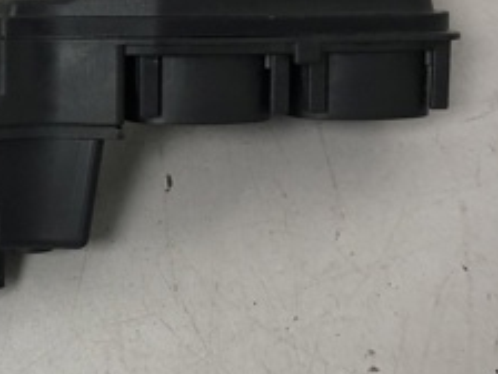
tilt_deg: -52.5
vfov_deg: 18.1
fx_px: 1151
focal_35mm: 80
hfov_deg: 22.8
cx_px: -69
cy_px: 27
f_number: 1.8
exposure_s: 1/25
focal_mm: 4
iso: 40
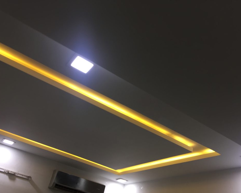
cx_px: 125
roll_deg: -12.9
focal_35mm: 31
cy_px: 99
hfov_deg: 57.2
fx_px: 221
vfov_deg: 47.1
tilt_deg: +34.6
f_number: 2.2
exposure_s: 1/50
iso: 40
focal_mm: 4.15
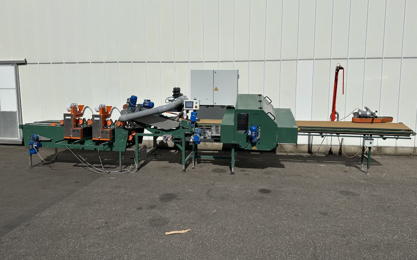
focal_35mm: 26
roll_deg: -1.1
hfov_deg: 70.4
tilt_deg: -4.1
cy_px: 113
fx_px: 295
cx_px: 209
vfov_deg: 47.5
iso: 100
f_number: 1.78
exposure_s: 1/18519
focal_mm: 6.86
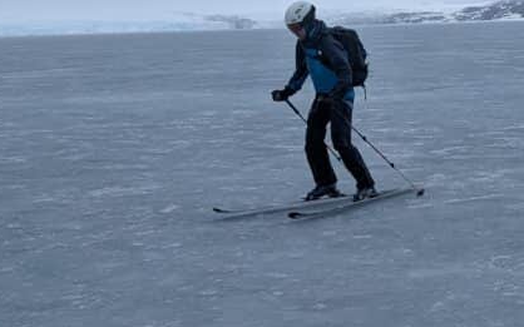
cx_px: 524
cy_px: 41
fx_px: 1114
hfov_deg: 25.2
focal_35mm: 78
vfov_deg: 16.5
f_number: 1.68
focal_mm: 6.9
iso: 26
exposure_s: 1/1193
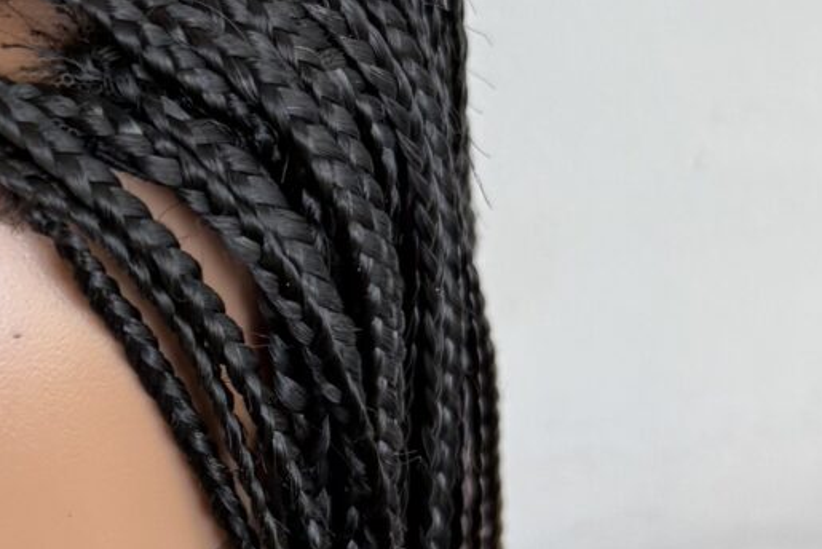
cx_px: -115
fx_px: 2833
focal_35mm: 124
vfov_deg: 11.0
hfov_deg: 16.0
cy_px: 504
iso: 64
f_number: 1.78
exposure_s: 1/100
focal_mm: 6.76
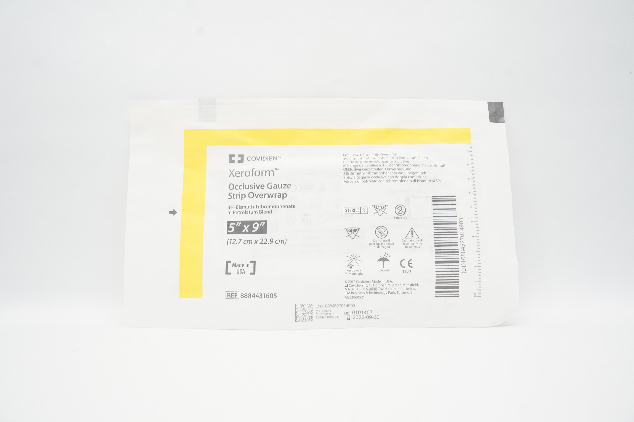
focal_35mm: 27
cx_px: 317
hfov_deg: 67.4
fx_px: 475
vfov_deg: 47.8
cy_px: 211
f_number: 10
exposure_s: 1/25
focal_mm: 18
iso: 800
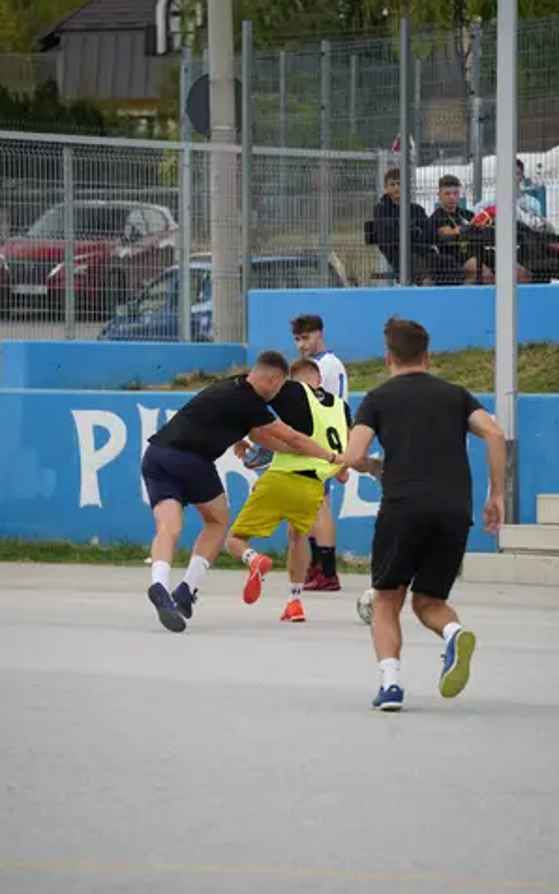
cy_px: 448
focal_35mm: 193
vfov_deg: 10.9
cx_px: 264
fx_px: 4706
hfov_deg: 6.8
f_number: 5.6
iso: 5000
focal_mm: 188
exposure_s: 1/1000
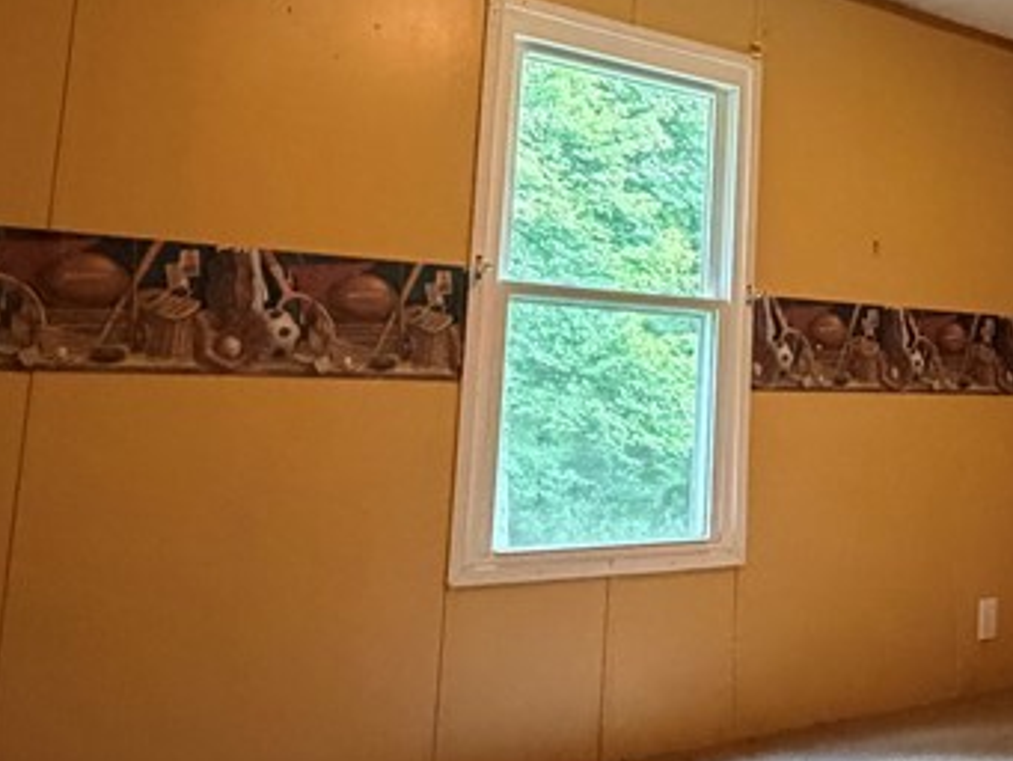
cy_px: 229
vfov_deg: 33.9
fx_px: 1230
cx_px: 885
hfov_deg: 41.7
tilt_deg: +9.6
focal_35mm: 42
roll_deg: +0.4
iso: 1000
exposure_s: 1/60
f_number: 2.2
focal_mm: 2.22
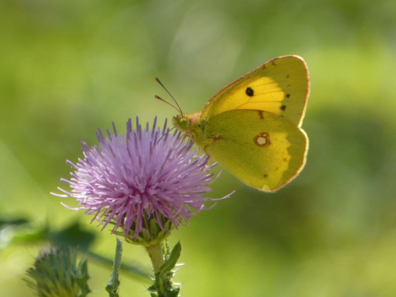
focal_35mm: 917
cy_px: 148
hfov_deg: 2.2
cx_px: 198
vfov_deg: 1.6
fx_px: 10492
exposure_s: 1/125
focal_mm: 164.2
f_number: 5.6
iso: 100
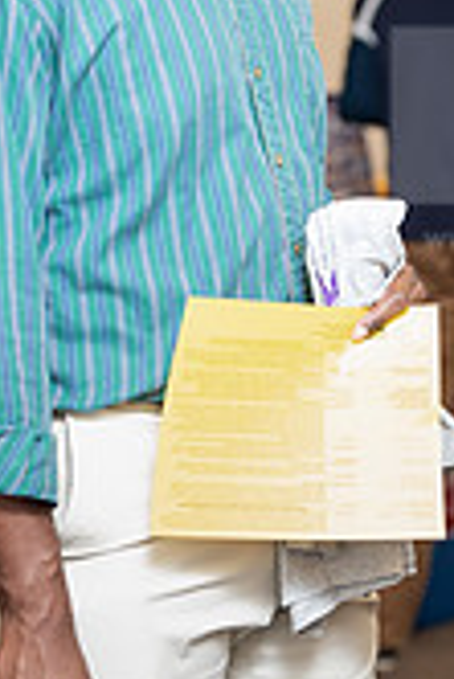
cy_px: 282
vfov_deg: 10.8
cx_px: 327
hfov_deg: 7.2
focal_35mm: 190
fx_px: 3586
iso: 1250
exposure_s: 1/200
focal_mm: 70
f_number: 3.2
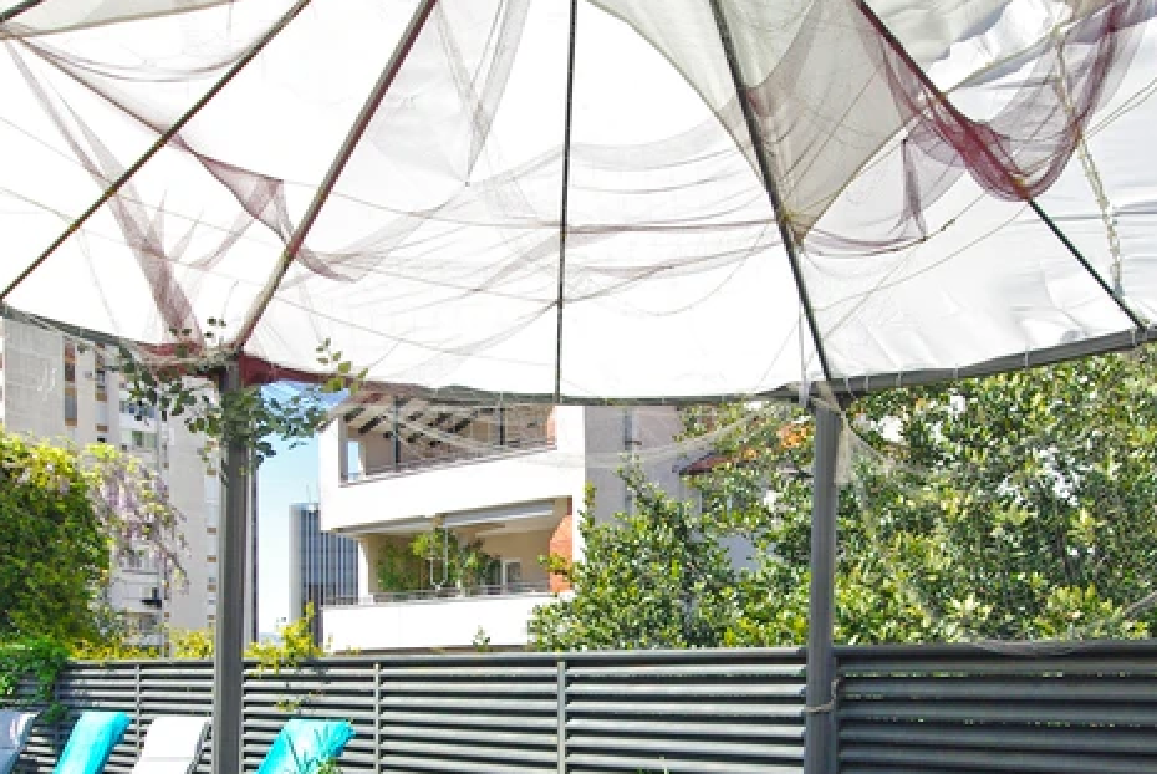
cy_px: 693
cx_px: 627
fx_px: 1062
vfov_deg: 37.5
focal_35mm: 33
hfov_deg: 57.1
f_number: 8
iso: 400
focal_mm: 10
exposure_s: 1/500
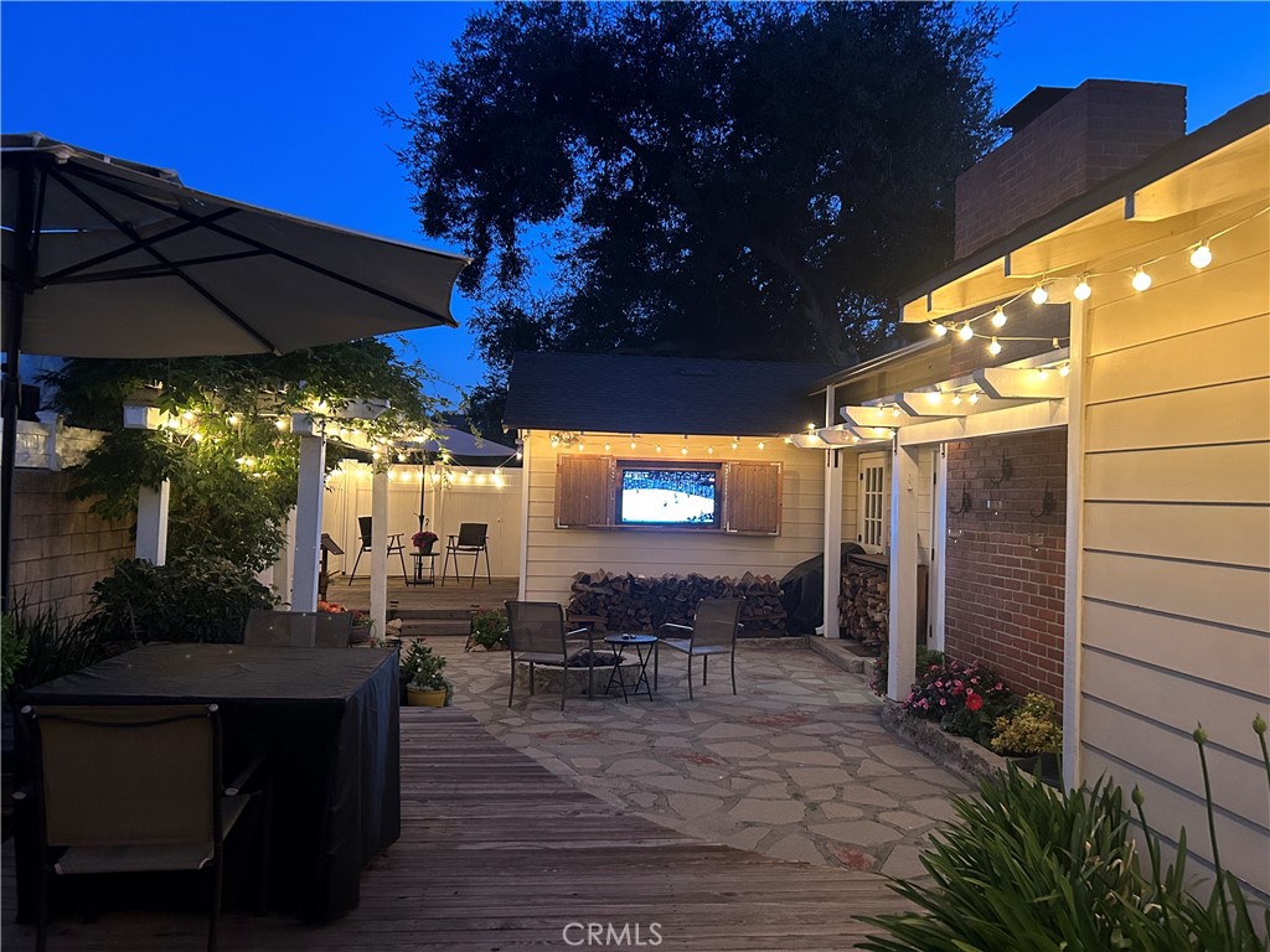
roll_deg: -1.3
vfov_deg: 53.1
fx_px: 954
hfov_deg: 67.3
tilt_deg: +0.8
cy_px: 476
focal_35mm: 26
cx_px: 635
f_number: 1.5
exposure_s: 1/30
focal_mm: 5.7
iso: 640
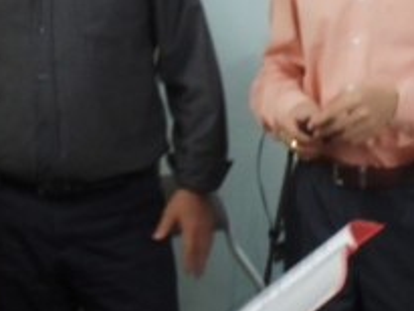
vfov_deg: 11.7
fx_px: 1508
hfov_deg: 15.1
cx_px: 483
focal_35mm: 126
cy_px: 30
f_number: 3.2
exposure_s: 1/8
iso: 200
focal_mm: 7.8
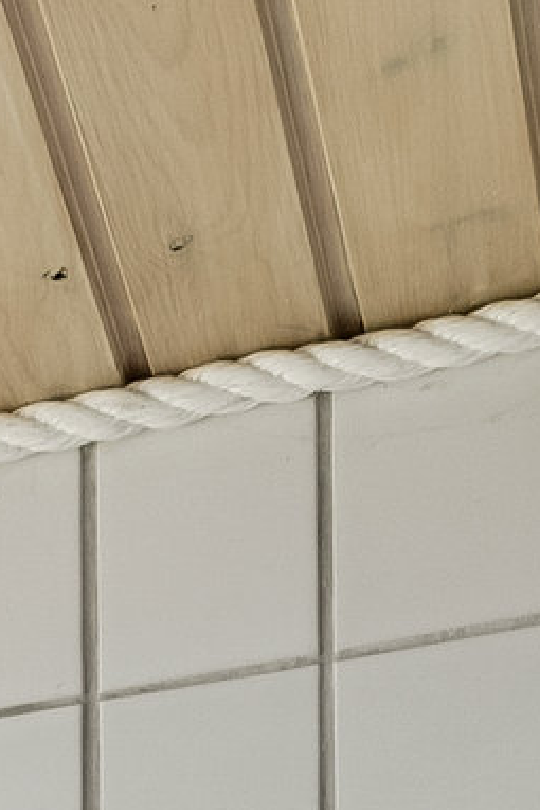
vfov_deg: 9.0
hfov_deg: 7.7
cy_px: 2631
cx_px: -587
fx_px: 3841
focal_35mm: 171
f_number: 8
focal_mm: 14.5
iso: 200
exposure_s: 1/8
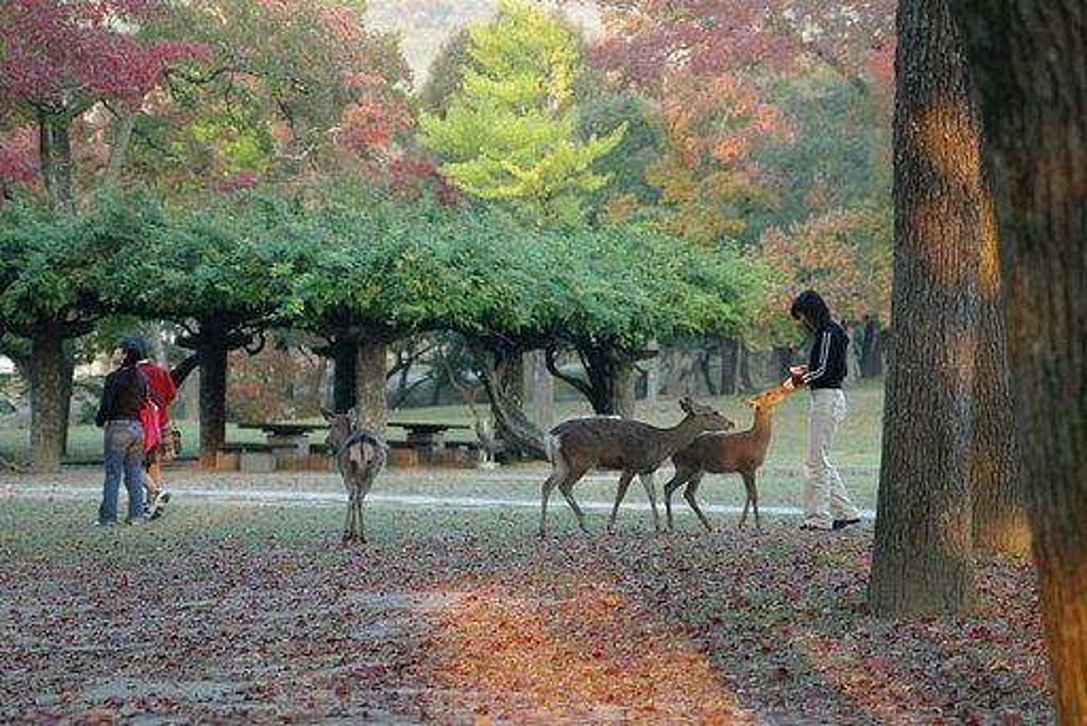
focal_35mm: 94
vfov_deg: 14.5
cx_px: 544
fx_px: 2855
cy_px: 363
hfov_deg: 21.6
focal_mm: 63
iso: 200
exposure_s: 1/90
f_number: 2.8
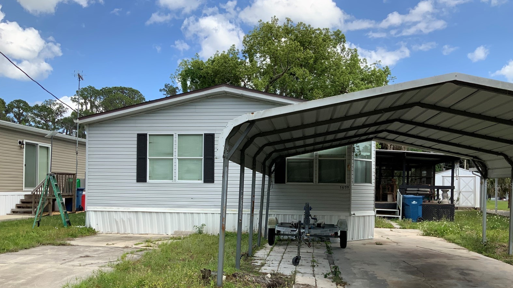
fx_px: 435
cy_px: 186
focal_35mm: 32
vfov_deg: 36.4
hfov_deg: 61.0
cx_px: 255
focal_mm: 3
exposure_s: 1/929
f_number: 1.8
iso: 16
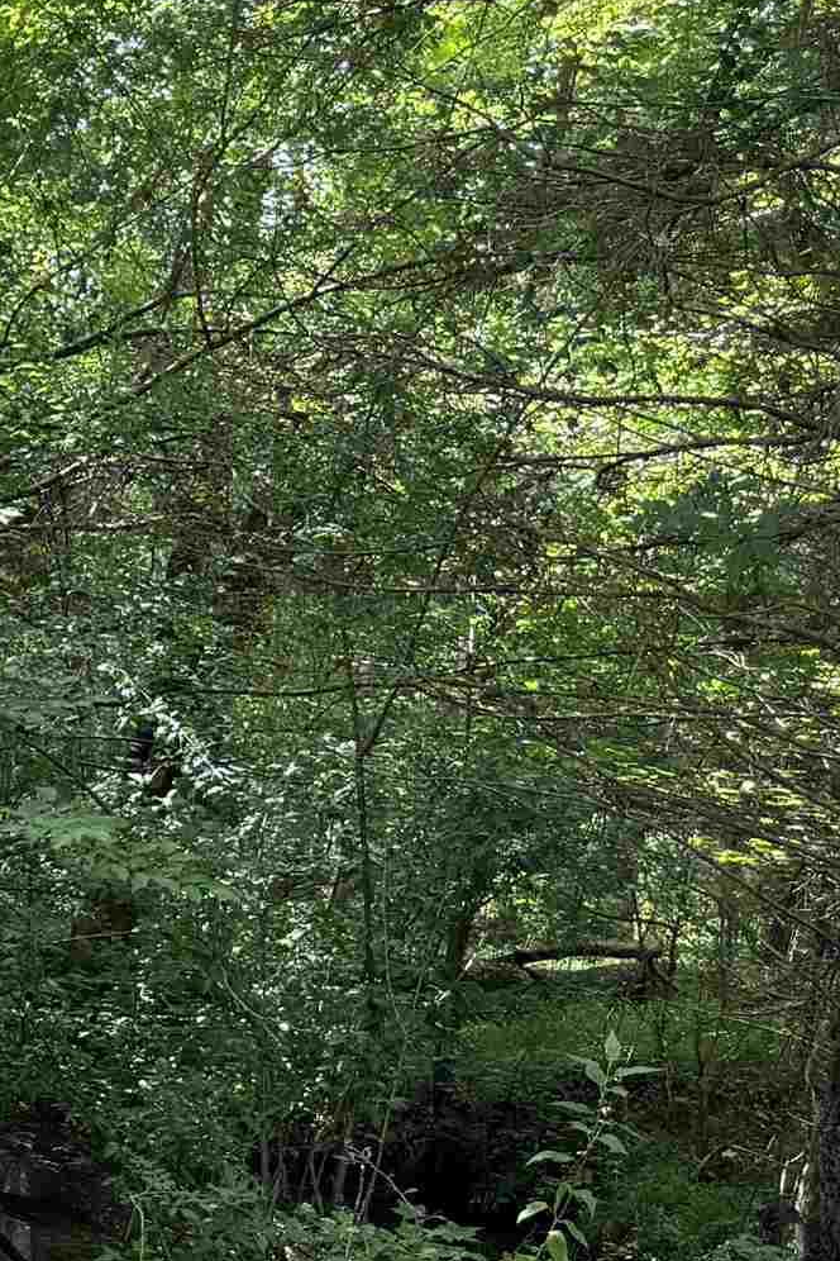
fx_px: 2695
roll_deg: -4.6
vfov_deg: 25.5
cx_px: -800
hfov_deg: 14.8
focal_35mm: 77
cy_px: 1122
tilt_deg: -8.3
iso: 80
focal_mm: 6.76
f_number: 1.78
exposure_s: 1/121
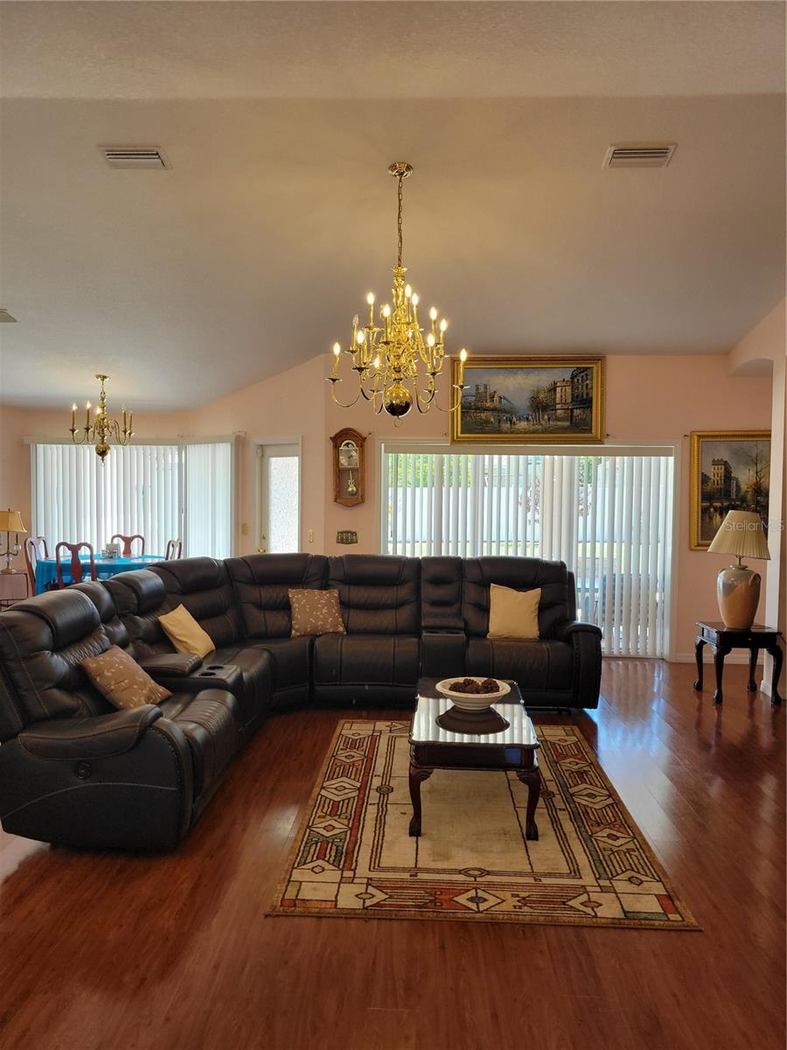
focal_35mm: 26
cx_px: 394
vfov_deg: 67.3
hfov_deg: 53.1
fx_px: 788
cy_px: 525
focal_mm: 5.4
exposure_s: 1/120
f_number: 1.8
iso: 80
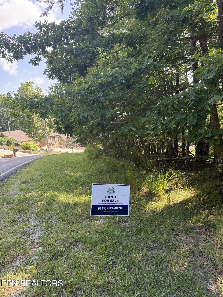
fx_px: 206
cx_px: 112
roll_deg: +6.3
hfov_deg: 56.8
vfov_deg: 71.6
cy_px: 148
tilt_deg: -4.0
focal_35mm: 24
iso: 100
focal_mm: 6.76
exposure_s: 1/249
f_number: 1.78
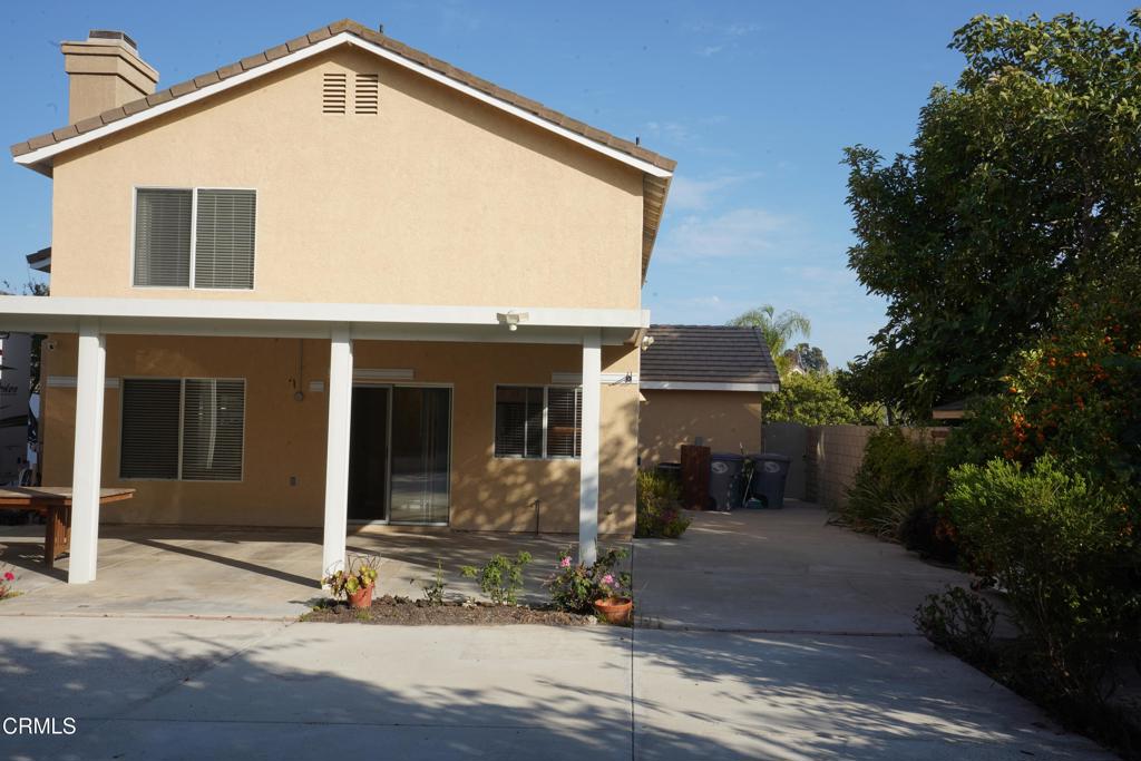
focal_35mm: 35
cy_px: 380
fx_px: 1109
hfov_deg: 54.4
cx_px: 570
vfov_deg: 37.9
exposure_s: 1/30
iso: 100
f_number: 22
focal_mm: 35
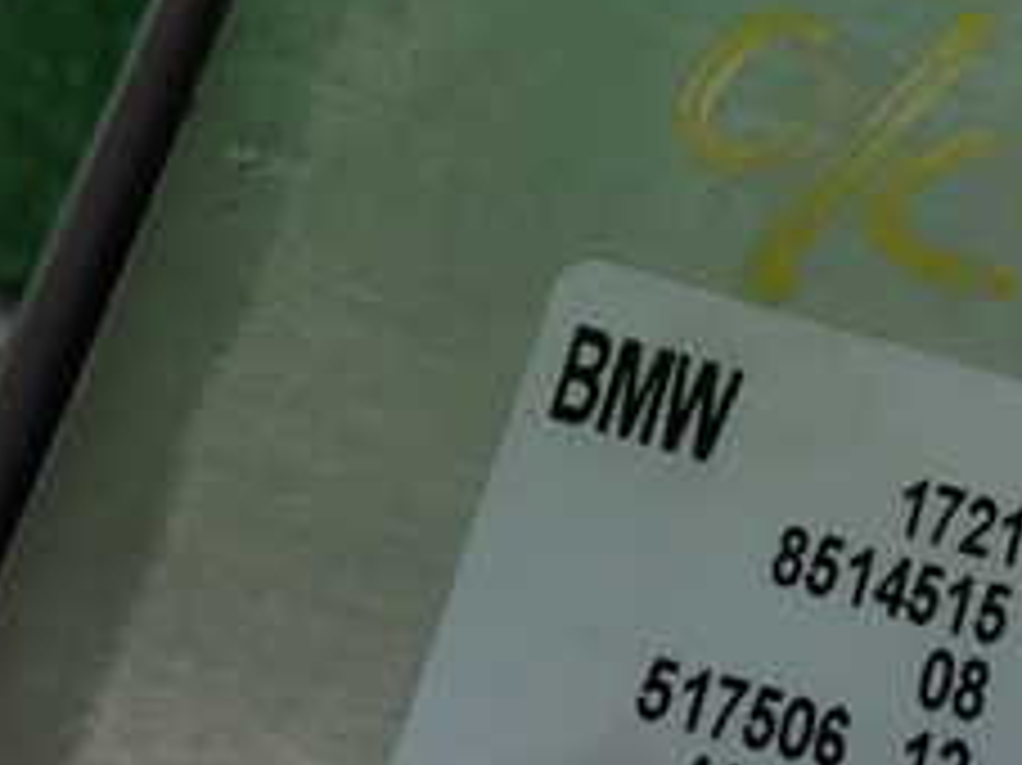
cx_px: 941
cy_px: 630
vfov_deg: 21.9
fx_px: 1948
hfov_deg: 28.2
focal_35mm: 66
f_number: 2
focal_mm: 4.5
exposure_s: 1/60
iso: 160
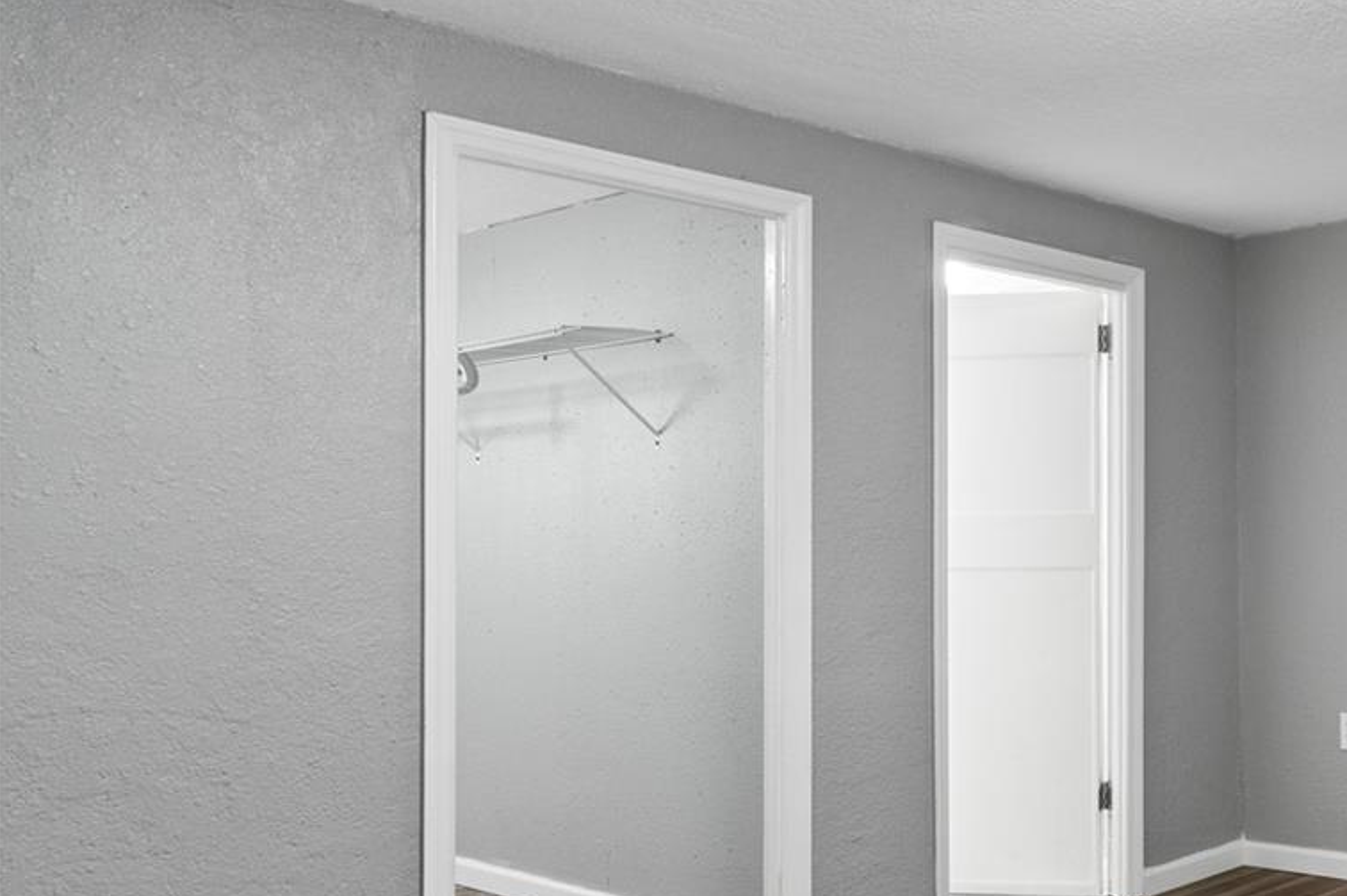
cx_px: 1422
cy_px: 545
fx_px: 1346
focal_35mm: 36
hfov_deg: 43.4
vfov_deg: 36.7
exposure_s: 1/6
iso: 400
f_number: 9
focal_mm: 17
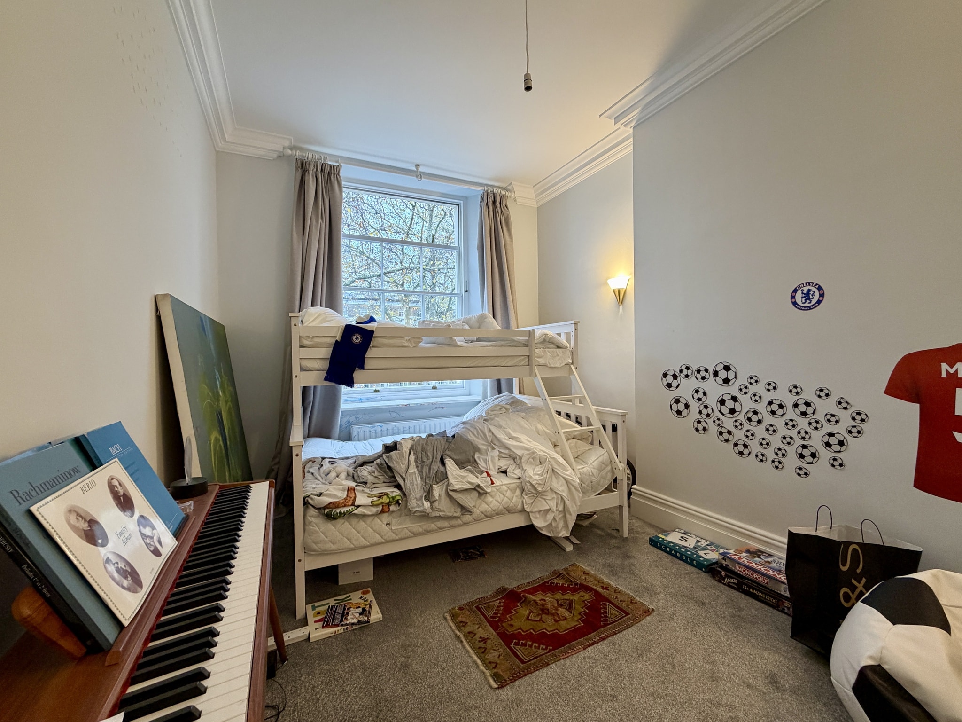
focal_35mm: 14
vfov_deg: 85.7
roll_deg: +0.5
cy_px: 361
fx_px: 389
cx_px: 481
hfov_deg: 102.1
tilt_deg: -0.7
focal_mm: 2.22
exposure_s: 1/50
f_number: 2.2
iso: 200
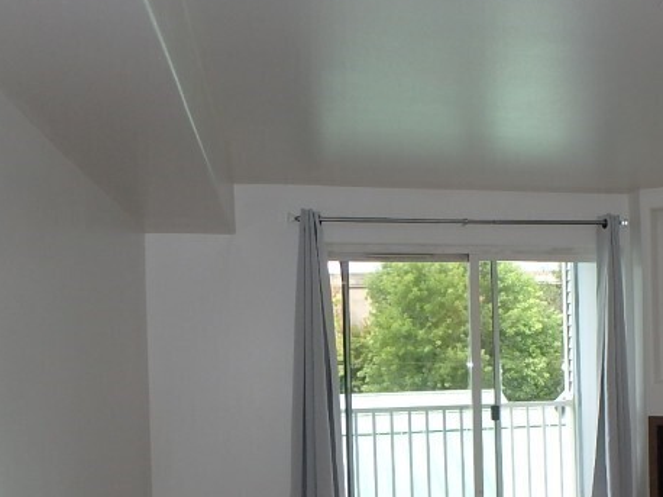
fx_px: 900
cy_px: 372
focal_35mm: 47
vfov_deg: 30.3
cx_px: 595
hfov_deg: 37.8
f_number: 3.5
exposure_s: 1/125
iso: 125
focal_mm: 3.7
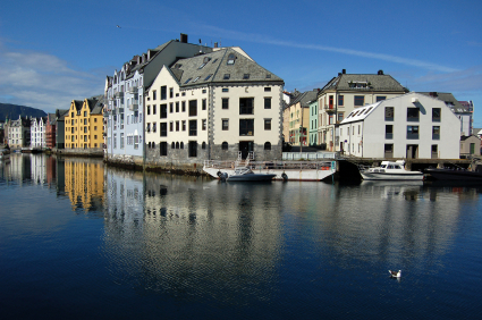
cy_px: 160
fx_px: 441
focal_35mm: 33
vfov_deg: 39.8
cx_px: 241
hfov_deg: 57.3
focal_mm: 22
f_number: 5.6
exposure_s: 1/2500
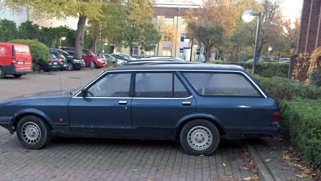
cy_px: 127
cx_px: 128
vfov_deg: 28.8
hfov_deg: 49.1
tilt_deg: -11.6
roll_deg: -3.4
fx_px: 349
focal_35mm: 41
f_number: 2.2
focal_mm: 4.15
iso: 320
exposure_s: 1/33
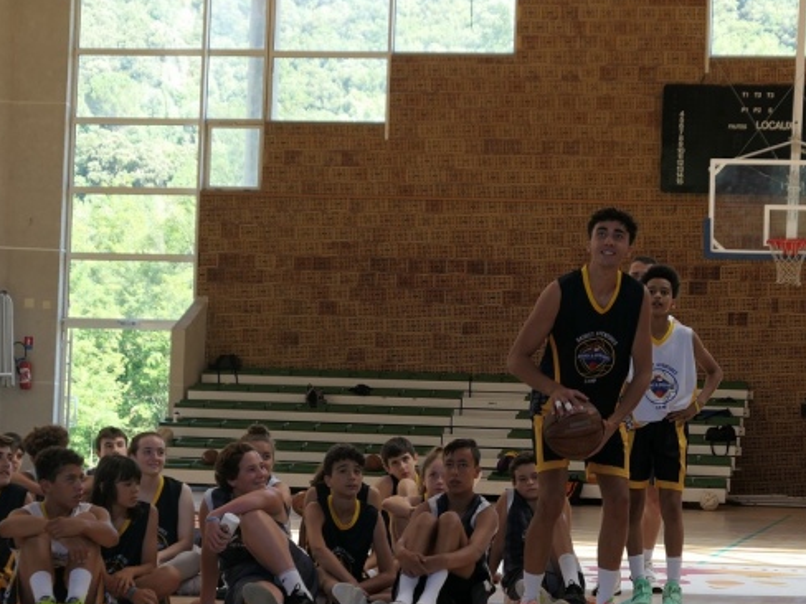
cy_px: 299
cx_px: 481
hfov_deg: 16.7
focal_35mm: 118
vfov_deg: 12.6
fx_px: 2748
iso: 160
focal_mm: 24.2
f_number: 2.8
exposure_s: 1/125
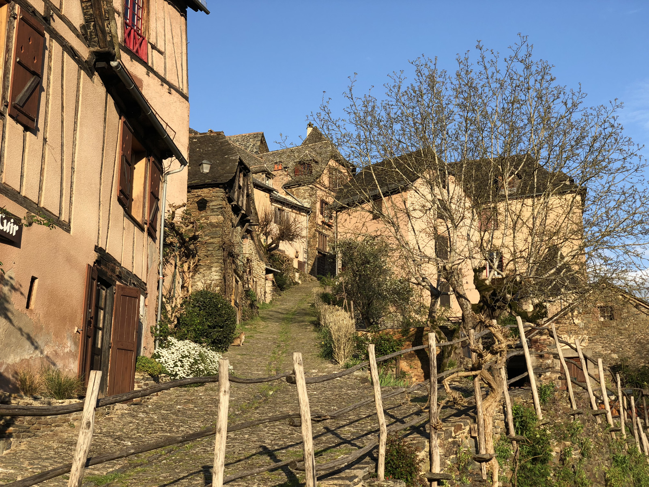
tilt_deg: +16.5
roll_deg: +0.1
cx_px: 324
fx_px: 975
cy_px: 244
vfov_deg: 28.0
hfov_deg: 36.8
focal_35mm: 52
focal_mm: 6
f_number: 2.4
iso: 16
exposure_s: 1/500
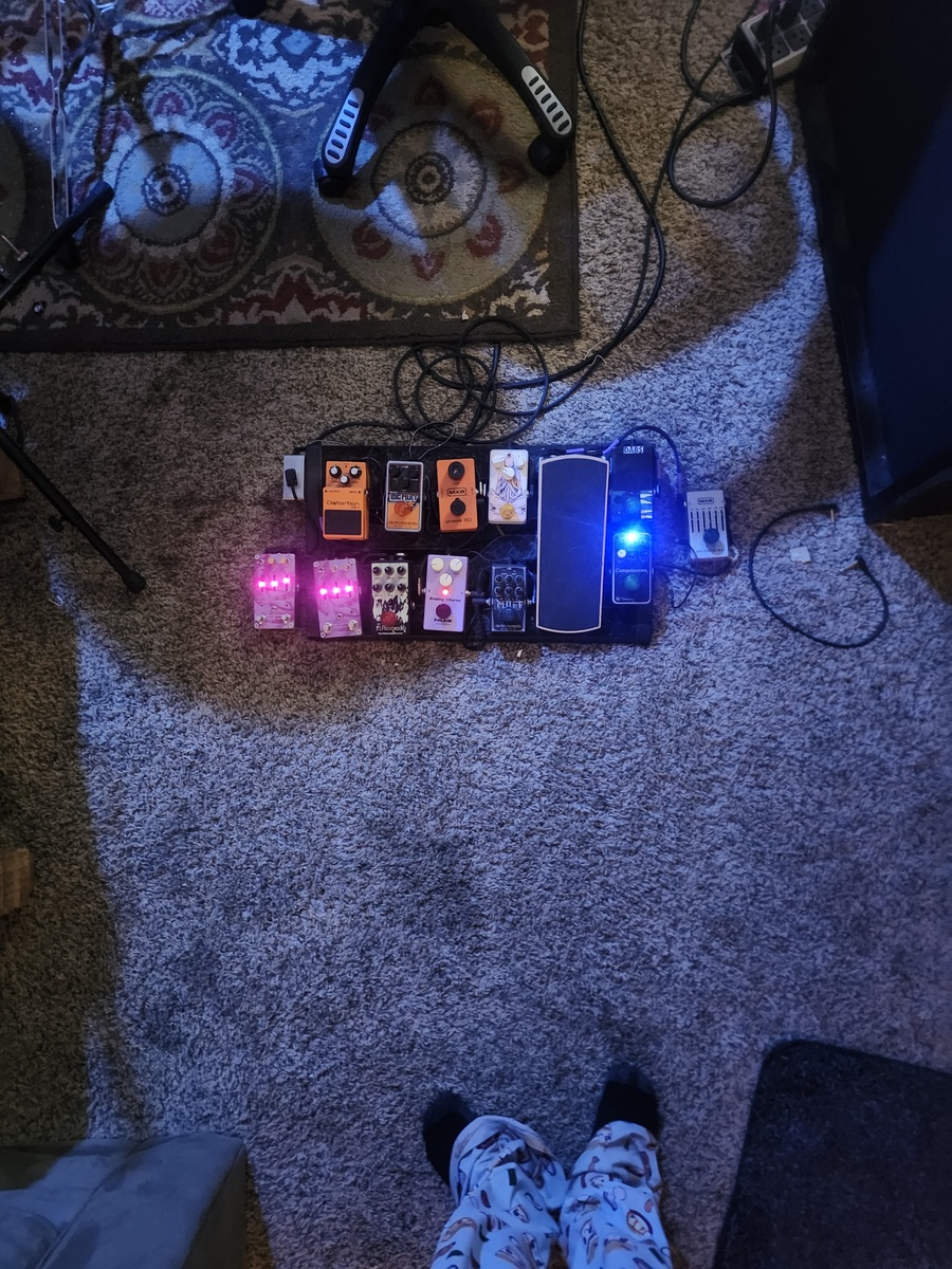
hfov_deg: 58.9
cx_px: 476
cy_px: 634
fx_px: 843
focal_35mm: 23
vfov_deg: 73.9
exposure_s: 1/13
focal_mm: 5.54
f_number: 1.8
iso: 1250
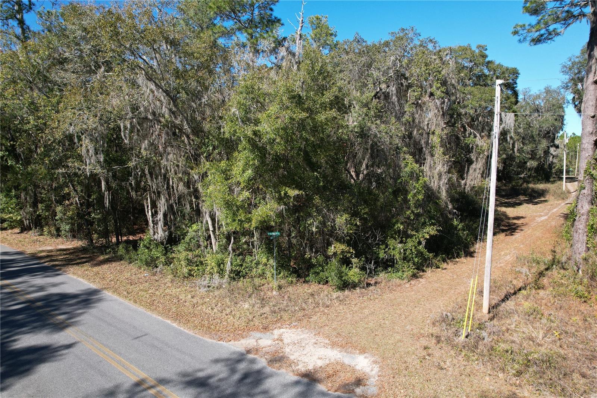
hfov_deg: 78.6
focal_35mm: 22
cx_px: 298
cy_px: 199
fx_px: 365
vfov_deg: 57.2
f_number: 2.8
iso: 100
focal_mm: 8.38
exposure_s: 1/240
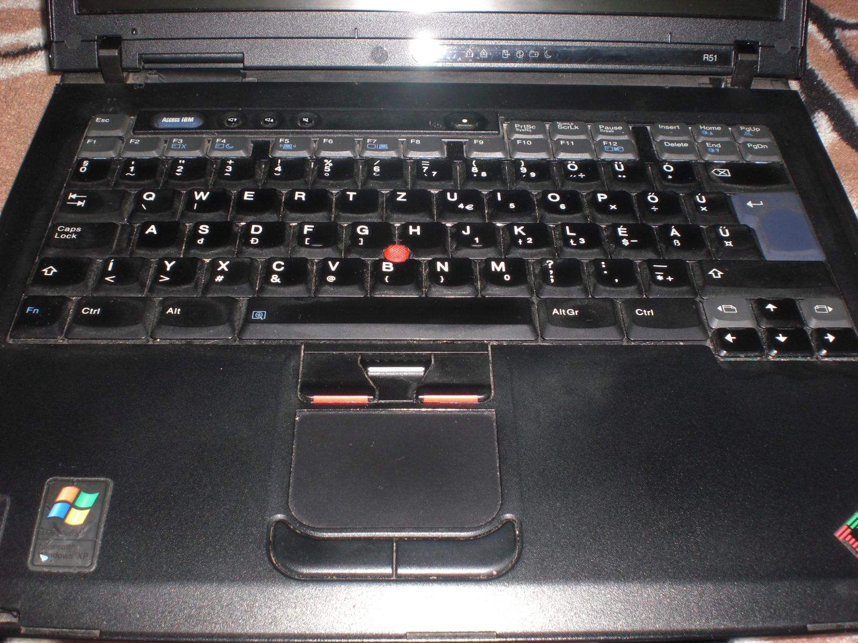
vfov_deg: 37.7
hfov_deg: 49.0
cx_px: 429
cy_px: 322
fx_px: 942
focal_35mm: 38
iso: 100
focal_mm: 6.3
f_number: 5.6
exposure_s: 1/30
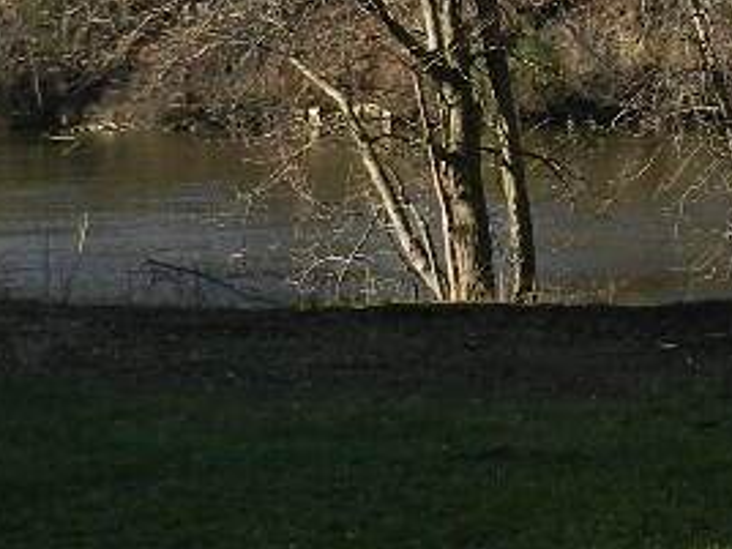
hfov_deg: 20.6
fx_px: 1861
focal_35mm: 88
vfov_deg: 16.7
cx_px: 901
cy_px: 115
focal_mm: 4
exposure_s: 1/1000
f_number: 3.4
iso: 160
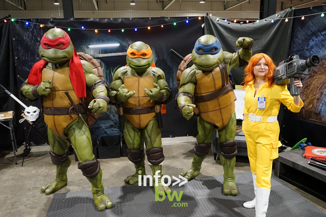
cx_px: 163
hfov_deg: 63.7
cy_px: 108
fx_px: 263
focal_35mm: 29
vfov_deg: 45.0
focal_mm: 29
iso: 6400
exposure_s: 1/200
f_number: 3.5
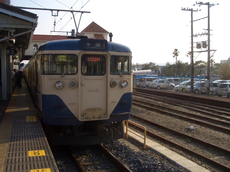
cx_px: 115
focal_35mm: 35
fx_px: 233
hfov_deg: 52.6
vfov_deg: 40.7
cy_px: 86
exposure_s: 1/320
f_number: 4.3
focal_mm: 5.8
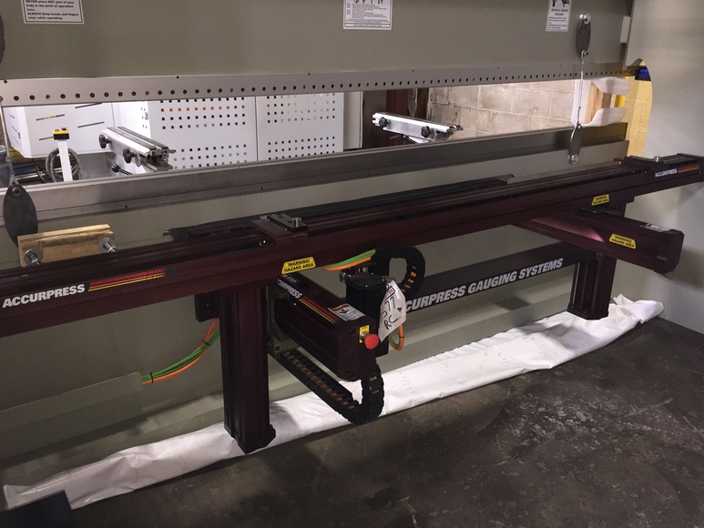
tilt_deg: -19.4
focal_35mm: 30
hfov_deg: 60.0
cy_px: 258
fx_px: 610
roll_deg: -1.0
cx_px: 350
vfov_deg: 46.8
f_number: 2.2
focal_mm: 4.15
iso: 160
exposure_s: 1/24
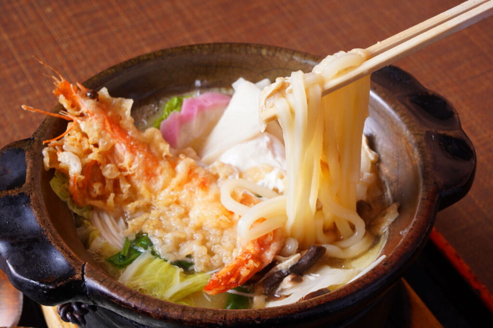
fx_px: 1122
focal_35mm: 82
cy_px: 164
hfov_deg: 24.8
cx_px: 246
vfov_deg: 16.6
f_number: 16
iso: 400
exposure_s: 1/100
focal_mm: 82
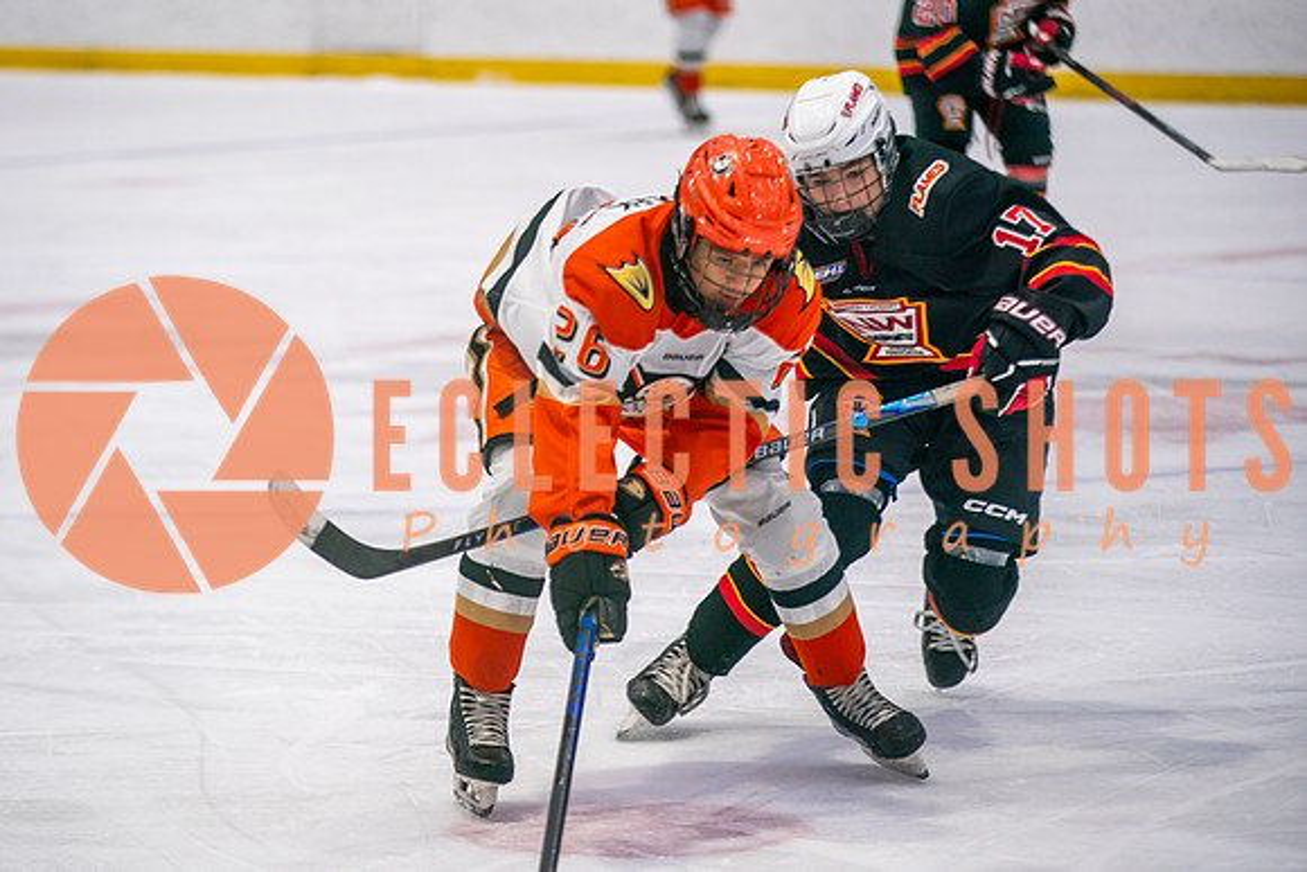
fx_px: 6406
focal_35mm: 176
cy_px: 342
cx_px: 512
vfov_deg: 7.8
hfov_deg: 11.6
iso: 400
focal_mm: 145
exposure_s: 1/640
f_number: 2.8
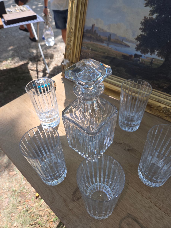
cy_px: 114
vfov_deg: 73.9
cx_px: 86
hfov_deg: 58.9
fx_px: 151
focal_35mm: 23
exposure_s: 1/616
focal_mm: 5.4
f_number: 1.8
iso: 25
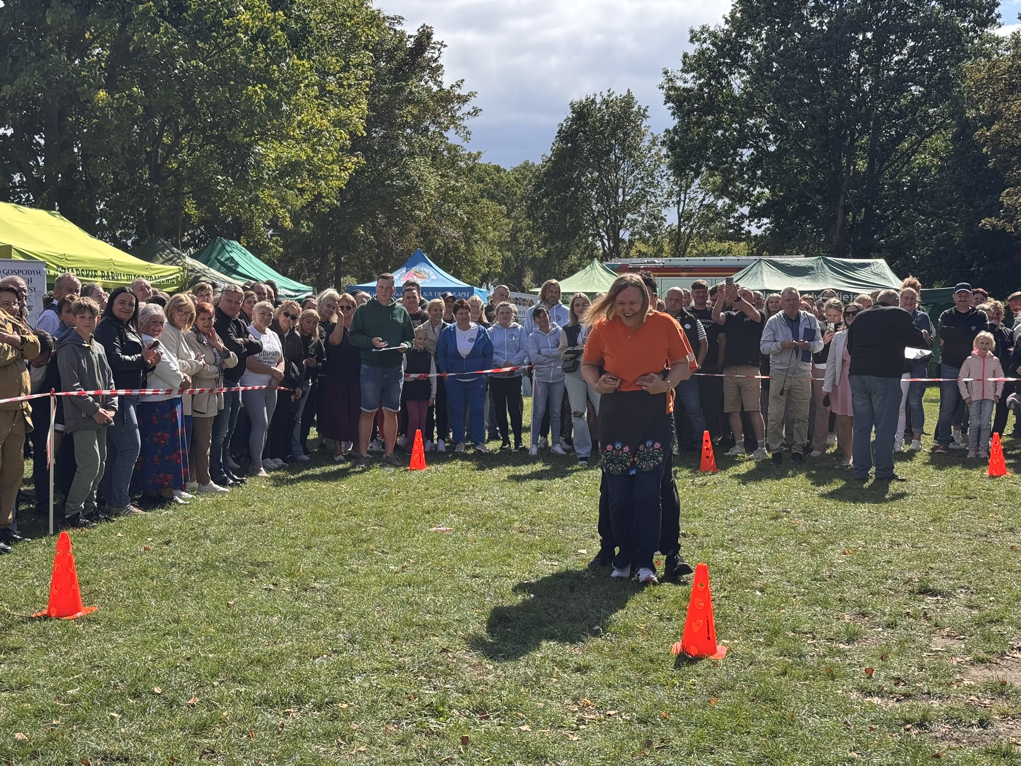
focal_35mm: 48
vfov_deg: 30.3
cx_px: 510
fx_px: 1416
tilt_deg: -1.9
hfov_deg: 39.7
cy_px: 383
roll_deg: +1.4
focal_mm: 6.76
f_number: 1.78
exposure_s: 1/2833
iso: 64
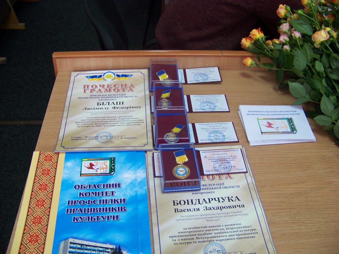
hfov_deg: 51.4
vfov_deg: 39.7
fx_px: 353
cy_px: 127
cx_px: 170
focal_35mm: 36
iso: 125
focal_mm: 5.85
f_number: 2.8
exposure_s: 1/30
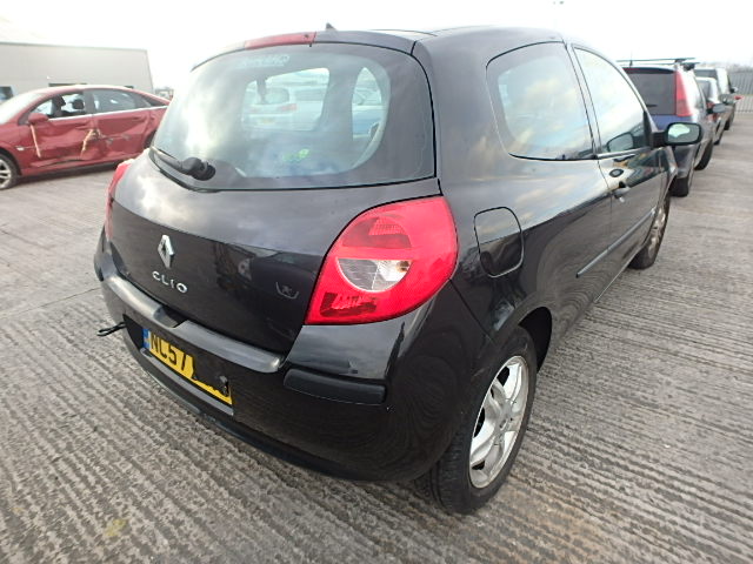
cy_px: 282
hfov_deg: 79.0
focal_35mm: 21
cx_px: 376
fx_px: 457
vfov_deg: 63.4
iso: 125
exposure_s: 1/100
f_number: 3.5
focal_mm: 3.7
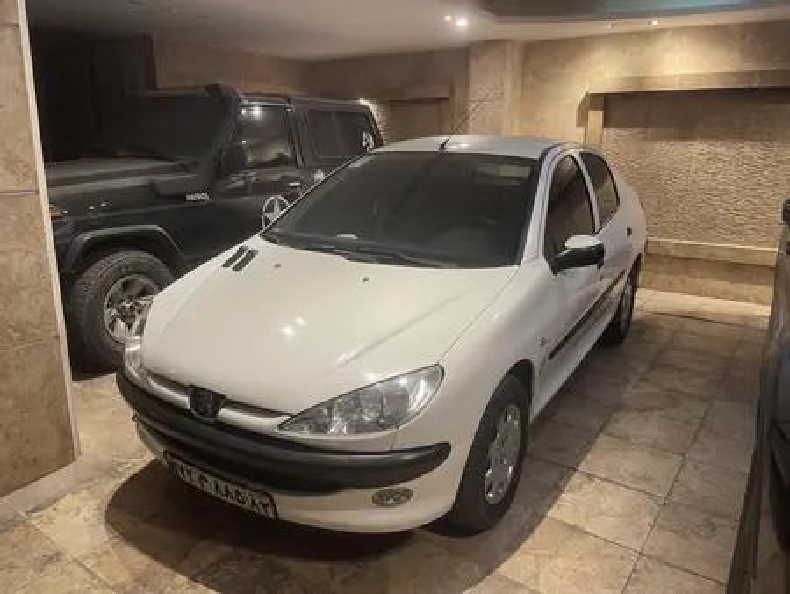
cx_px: 395
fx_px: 571
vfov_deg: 54.9
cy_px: 297
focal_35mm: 25
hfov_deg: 69.4
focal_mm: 5.1
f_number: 1.6
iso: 125
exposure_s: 1/50
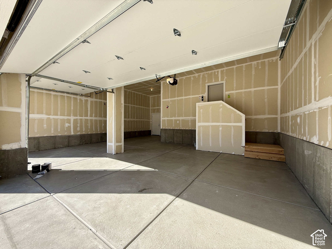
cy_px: 124
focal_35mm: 14
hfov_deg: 102.1
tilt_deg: +0.1
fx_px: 134
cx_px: 166
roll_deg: -0.8
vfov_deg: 85.7
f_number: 2.2
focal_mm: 2.22
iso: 50
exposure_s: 1/522
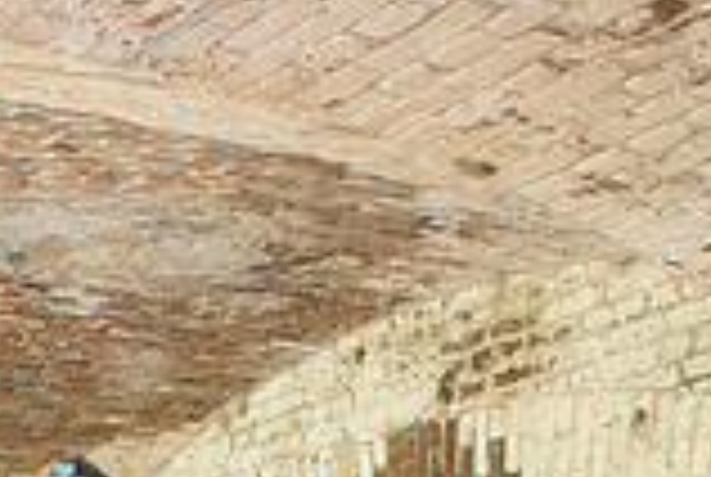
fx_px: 1741
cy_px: 758
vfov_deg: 14.4
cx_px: -50
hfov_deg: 22.0
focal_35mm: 88
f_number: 10
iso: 800
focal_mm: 24
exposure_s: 1/25
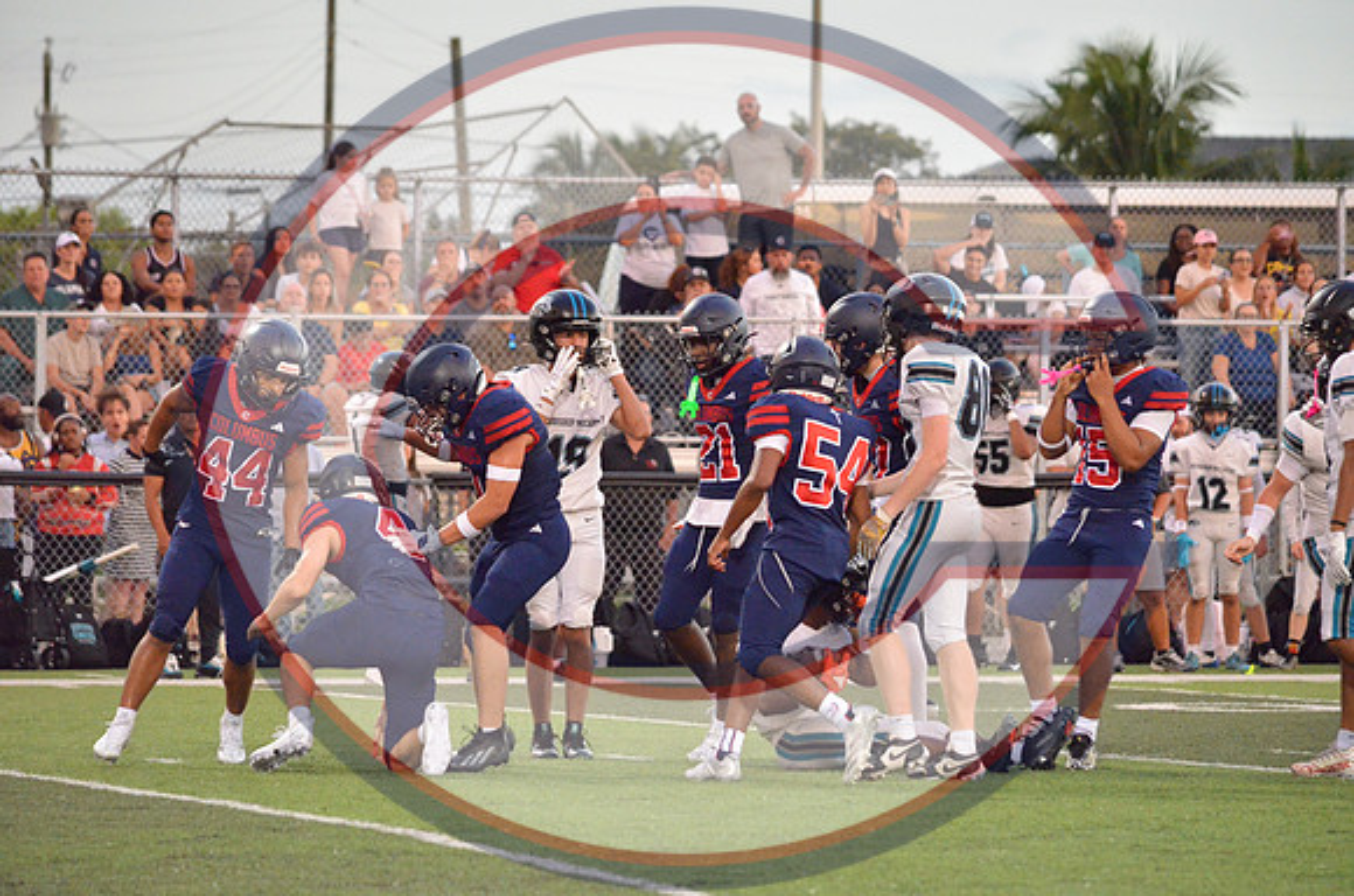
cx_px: 677
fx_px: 9288
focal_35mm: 248
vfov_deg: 5.5
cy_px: 448
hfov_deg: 8.3
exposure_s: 1/500
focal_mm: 165
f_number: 5
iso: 4500
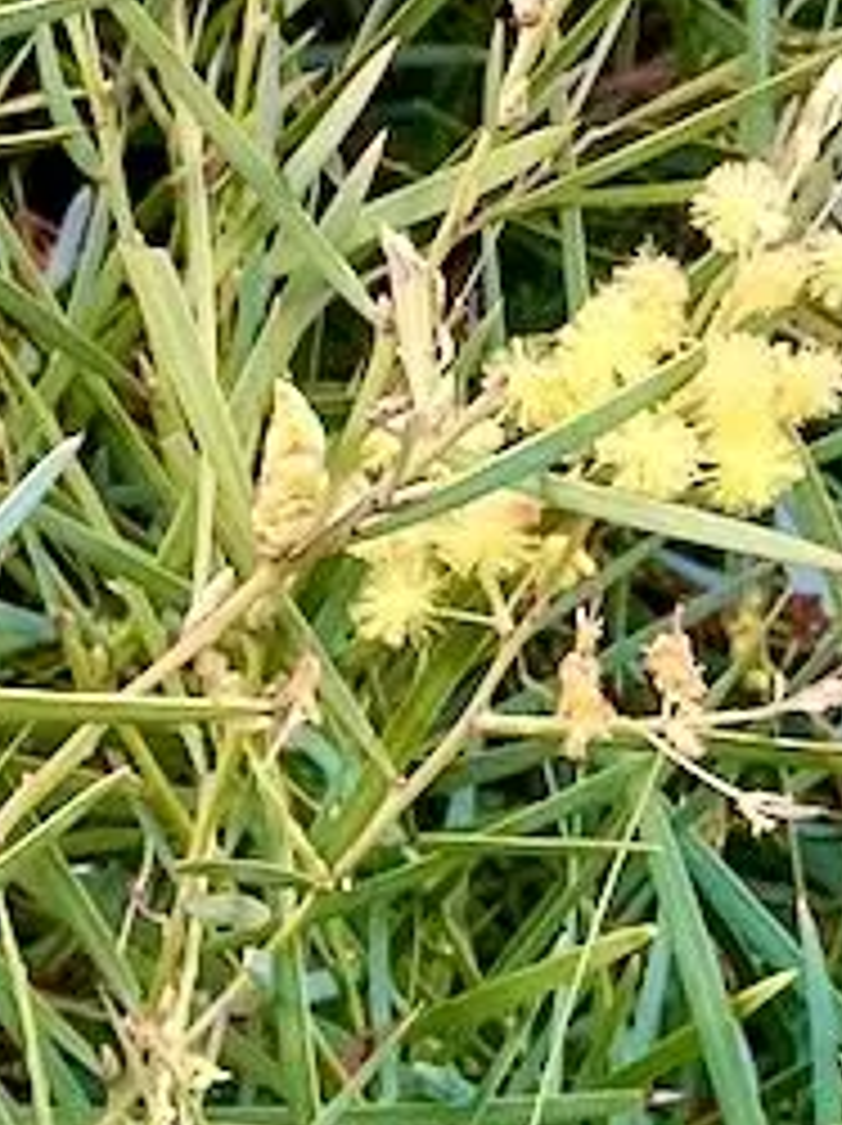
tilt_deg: +12.0
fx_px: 4613
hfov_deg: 9.3
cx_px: -1225
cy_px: 464
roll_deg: -1.2
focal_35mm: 142
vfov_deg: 13.9
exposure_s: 1/121
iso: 125
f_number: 1.6
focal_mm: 4.2
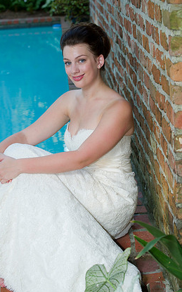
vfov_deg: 21.9
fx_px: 755
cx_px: 84
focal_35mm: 95
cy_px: 144
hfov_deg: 13.7
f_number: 5
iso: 400
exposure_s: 1/60
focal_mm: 86
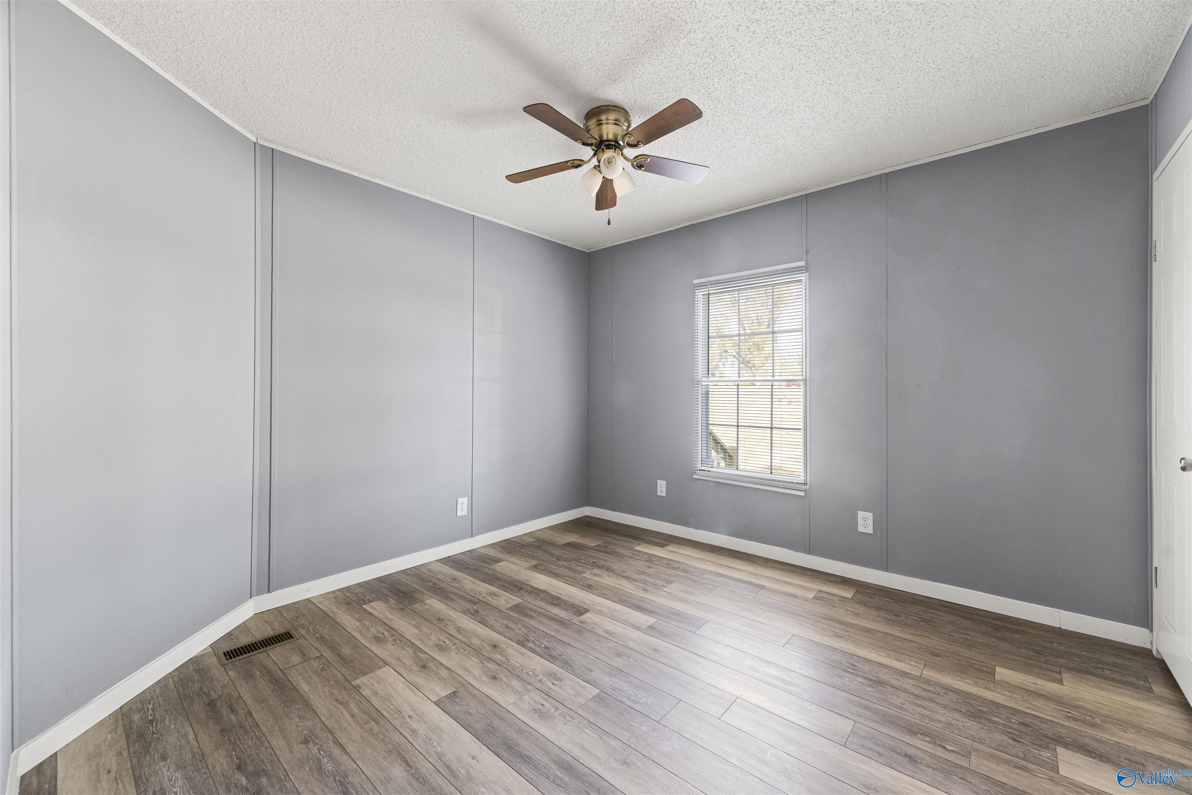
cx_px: 596
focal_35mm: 14
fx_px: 464
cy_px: 398
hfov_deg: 104.3
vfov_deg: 81.2
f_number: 7.1
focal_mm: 14
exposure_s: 1
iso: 1600
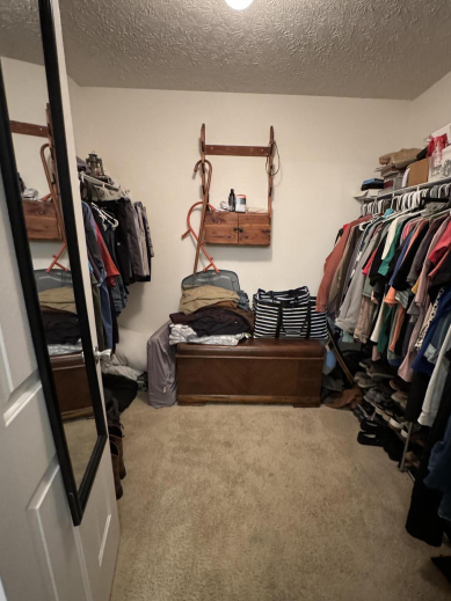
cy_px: 331
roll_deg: -0.5
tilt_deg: -15.9
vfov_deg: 87.5
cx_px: 246
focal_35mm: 18
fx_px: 313
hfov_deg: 71.4
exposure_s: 1/40
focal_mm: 2.22
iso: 1000
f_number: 2.2
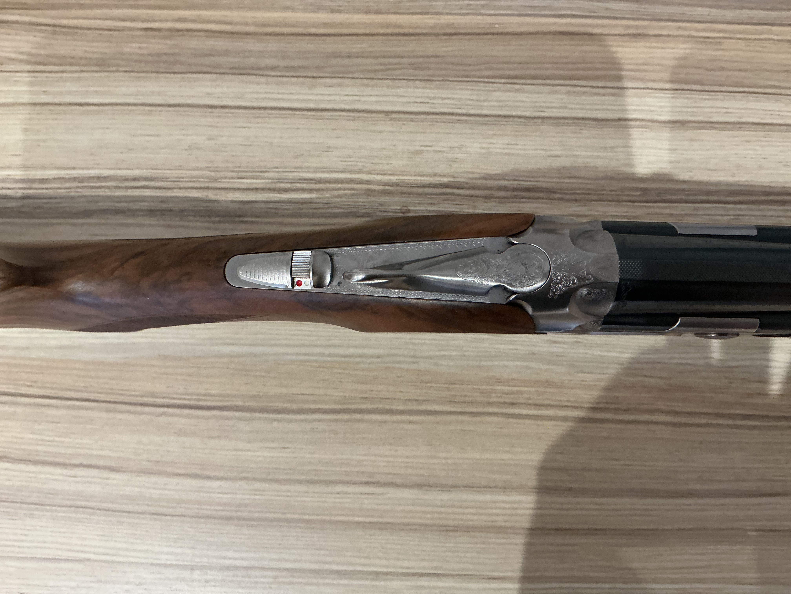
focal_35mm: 29
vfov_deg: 48.2
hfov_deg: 61.7
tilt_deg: -79.6
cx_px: 396
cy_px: 297
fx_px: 663
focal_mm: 3
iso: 250
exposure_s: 1/60
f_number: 1.8
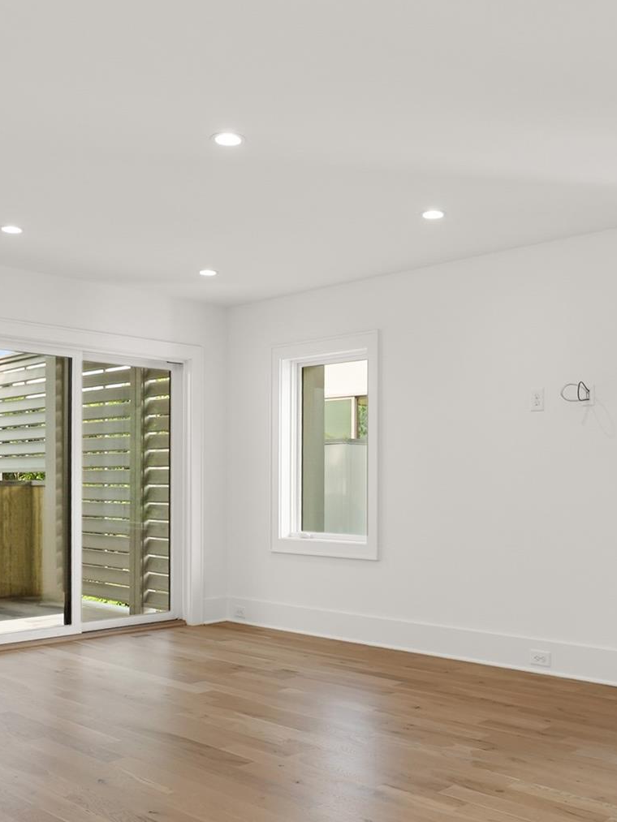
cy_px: 455
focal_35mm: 35
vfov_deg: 52.5
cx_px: 369
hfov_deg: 40.5
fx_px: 832
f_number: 9
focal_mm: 18
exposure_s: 1/15
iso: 200
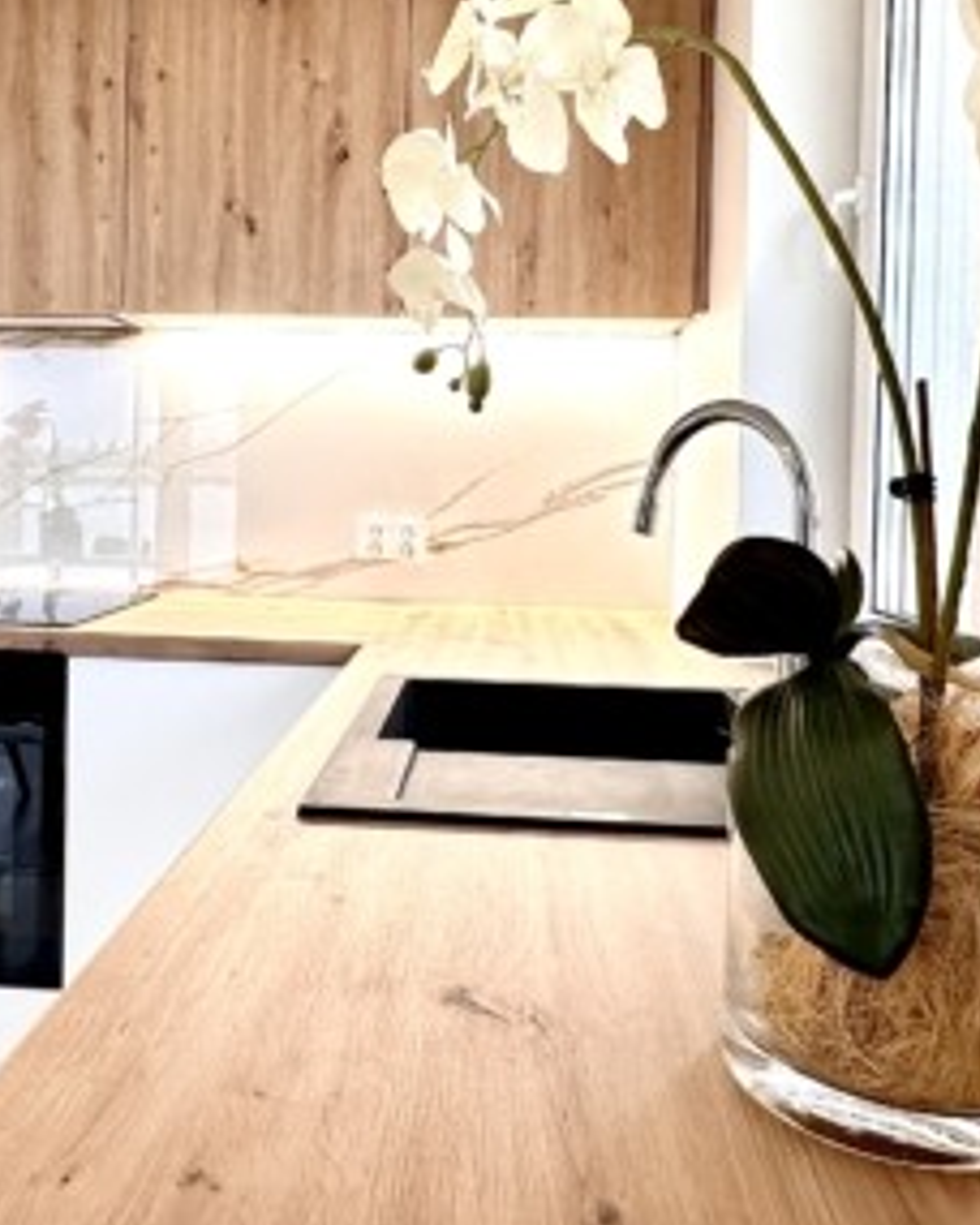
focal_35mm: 28
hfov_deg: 51.2
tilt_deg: -0.9
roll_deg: -1.5
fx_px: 1015
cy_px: 486
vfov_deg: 61.6
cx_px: 387
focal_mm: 2.22
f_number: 2.2
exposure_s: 1/50
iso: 200
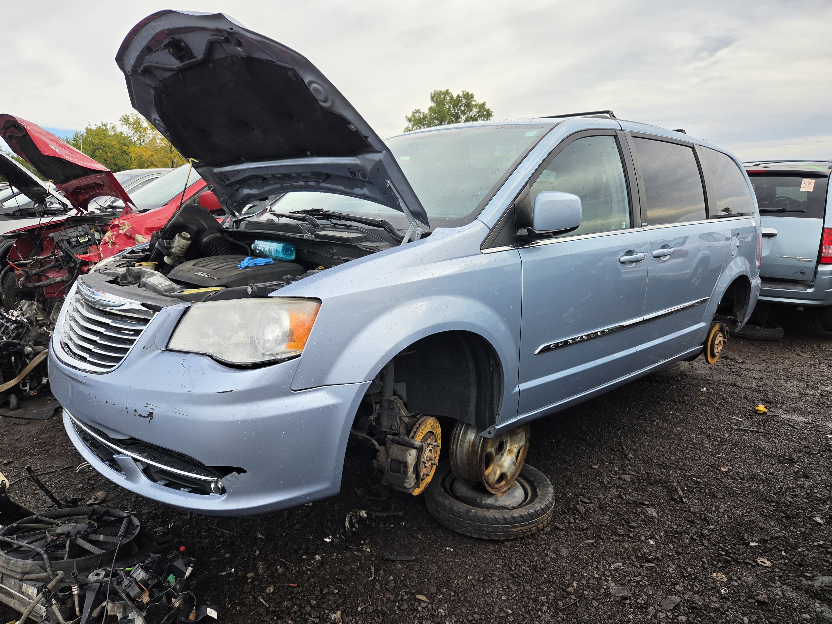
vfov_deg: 58.9
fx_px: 553
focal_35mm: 23
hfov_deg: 73.9
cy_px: 312
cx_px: 416
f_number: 1.8
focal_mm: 5.4
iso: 80
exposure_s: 1/2443
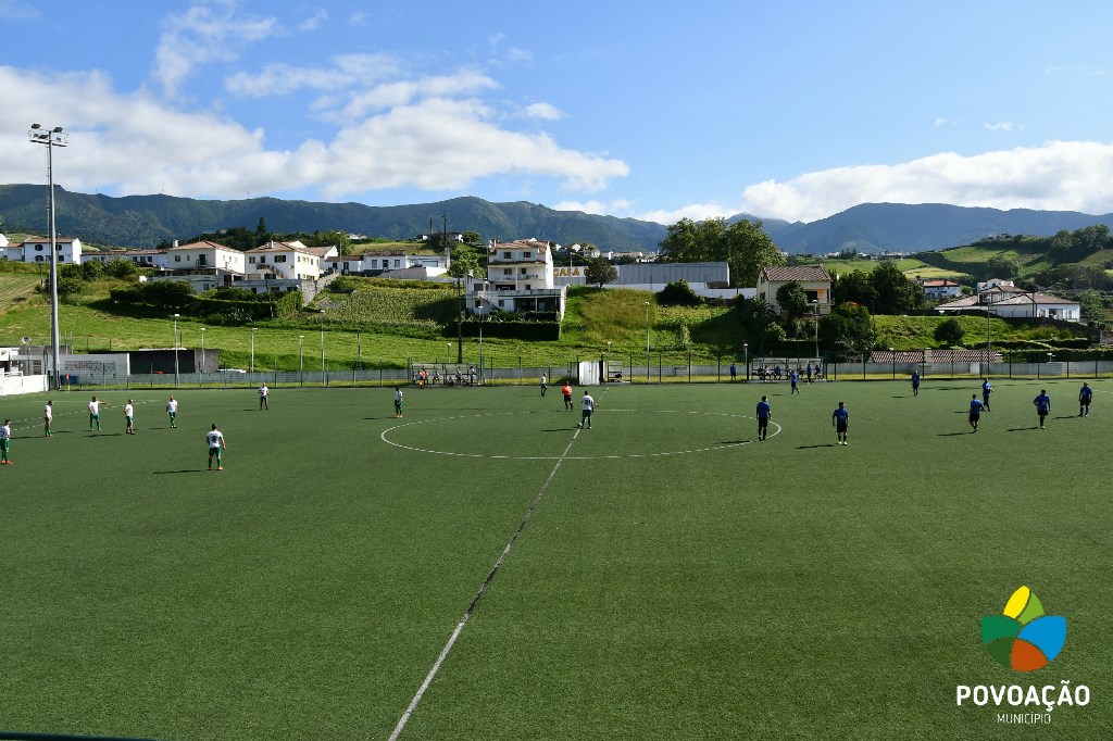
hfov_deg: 67.4
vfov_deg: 47.9
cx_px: 556
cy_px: 370
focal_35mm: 27
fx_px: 834
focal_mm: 18
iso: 100
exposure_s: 1/320
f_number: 9
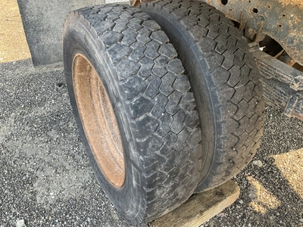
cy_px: 114
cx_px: 152
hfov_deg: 61.7
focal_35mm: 29
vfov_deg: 48.2
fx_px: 254
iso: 64
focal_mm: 3
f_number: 1.8
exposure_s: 1/122
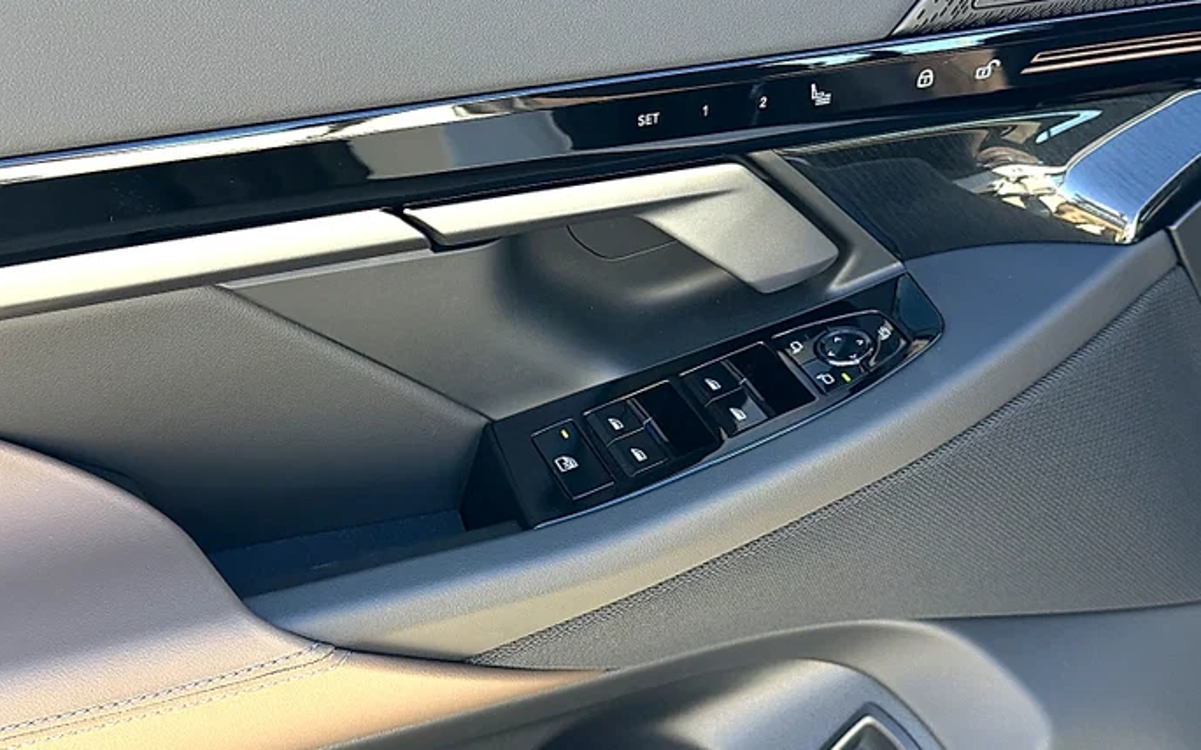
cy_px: 313
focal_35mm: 52
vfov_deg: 24.8
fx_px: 1702
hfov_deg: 38.9
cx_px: 591
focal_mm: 6.86
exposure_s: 1/205
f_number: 1.78
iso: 64
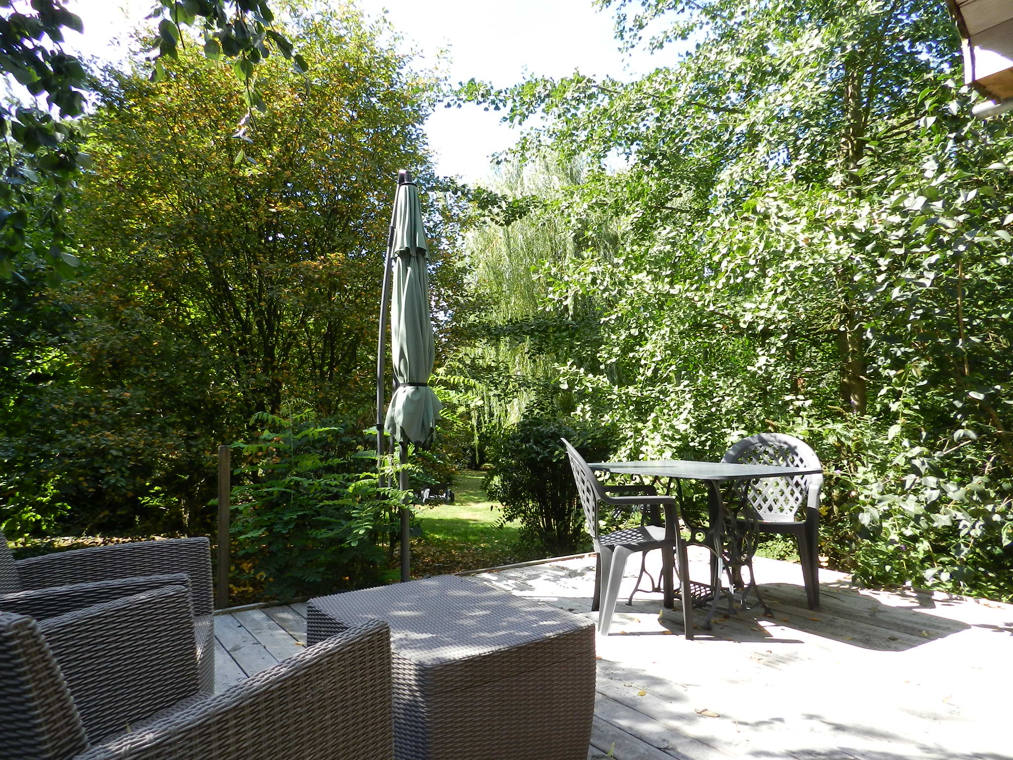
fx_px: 673
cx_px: 506
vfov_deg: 58.9
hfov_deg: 73.9
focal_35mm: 23
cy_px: 380
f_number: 3.4
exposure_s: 1/320
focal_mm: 4
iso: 160
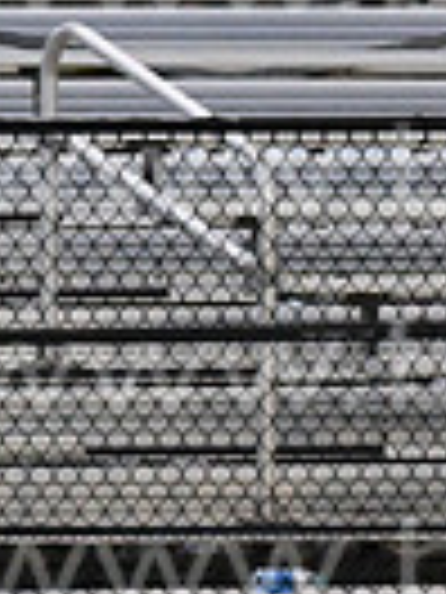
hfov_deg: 0.8
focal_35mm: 1907
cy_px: 277
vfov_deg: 1.0
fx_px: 32760
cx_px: 987
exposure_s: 1/800
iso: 8000
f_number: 4
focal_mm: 300
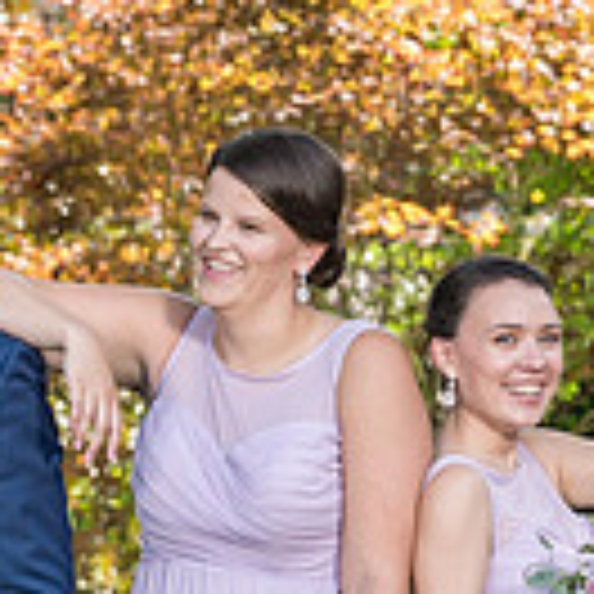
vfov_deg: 4.3
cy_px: 691
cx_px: -302
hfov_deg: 4.3
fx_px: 7921
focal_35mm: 408
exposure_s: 1/200
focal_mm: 109
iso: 200
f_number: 6.3
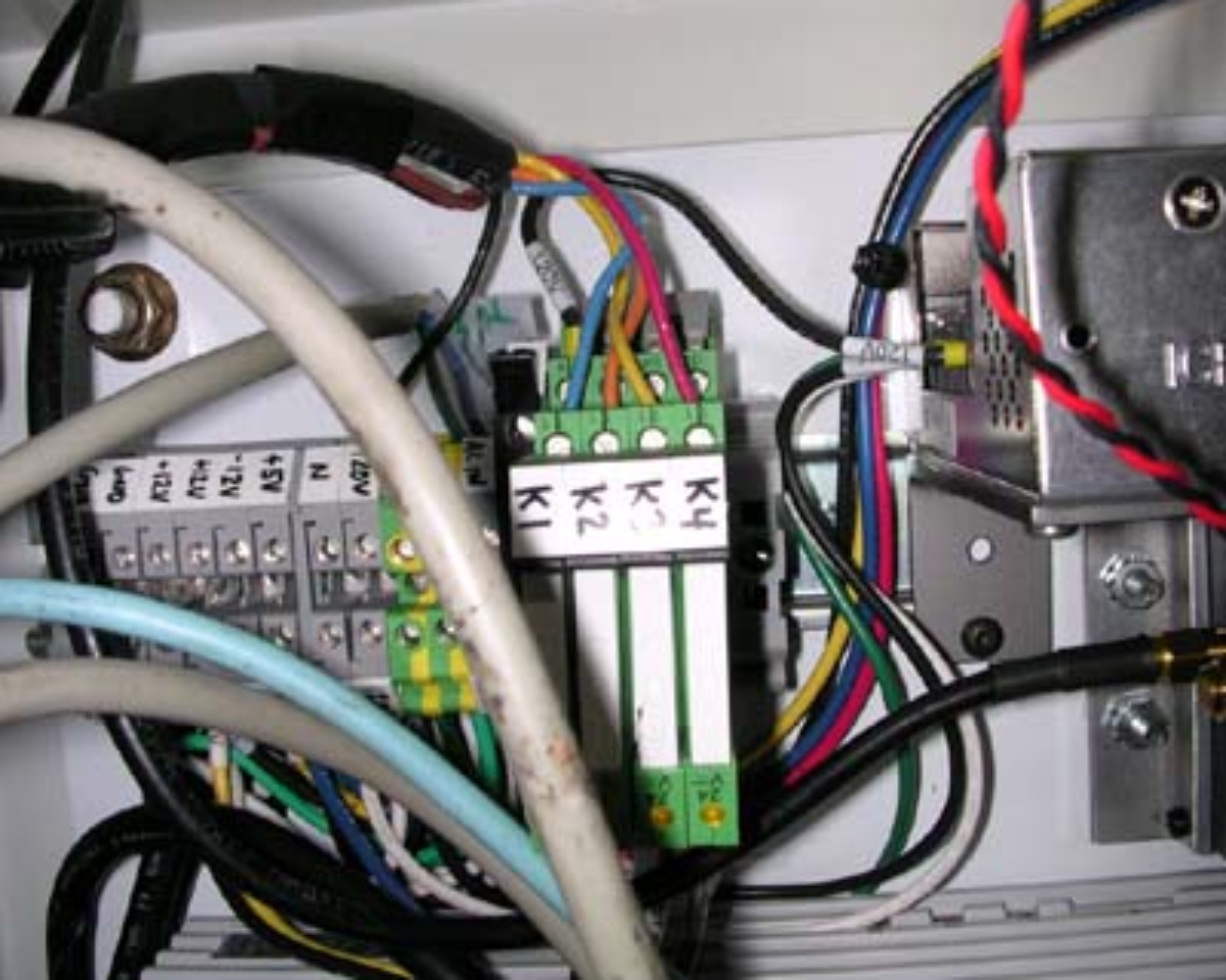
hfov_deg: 46.8
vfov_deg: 38.2
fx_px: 1415
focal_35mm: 39
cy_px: 487
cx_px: 634
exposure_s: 1/60
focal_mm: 5.6
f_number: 4.5
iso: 100
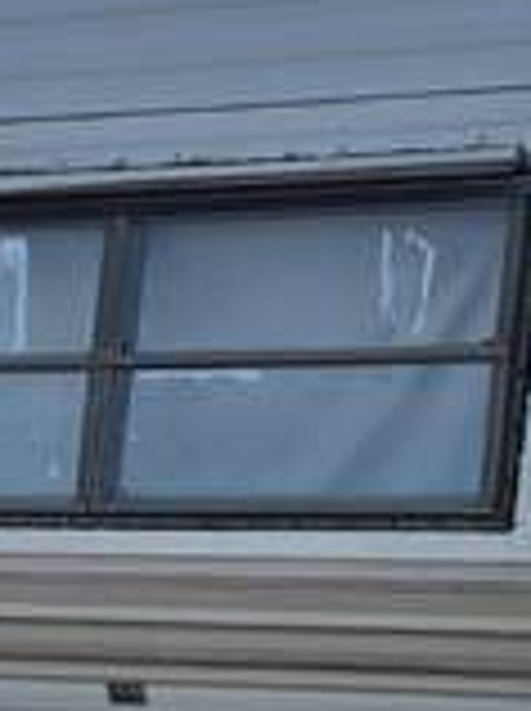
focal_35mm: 140
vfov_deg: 14.0
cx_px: 212
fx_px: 2871
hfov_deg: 10.6
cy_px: 621
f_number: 1.7
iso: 12
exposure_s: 1/1123
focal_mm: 6.3
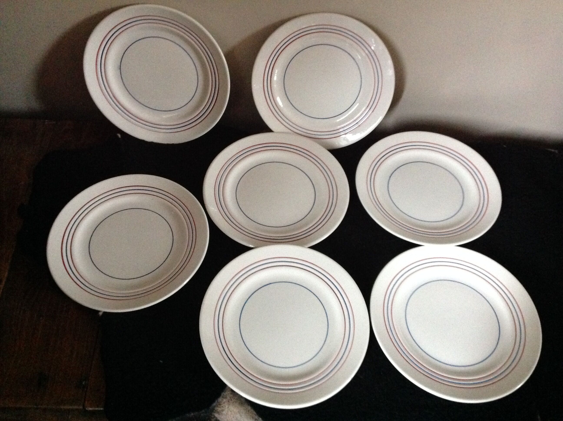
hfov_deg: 52.7
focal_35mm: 35
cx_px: 282
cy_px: 210
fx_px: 568
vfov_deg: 40.6
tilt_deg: -57.7
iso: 640
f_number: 2.4
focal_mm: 4.28
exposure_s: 1/15
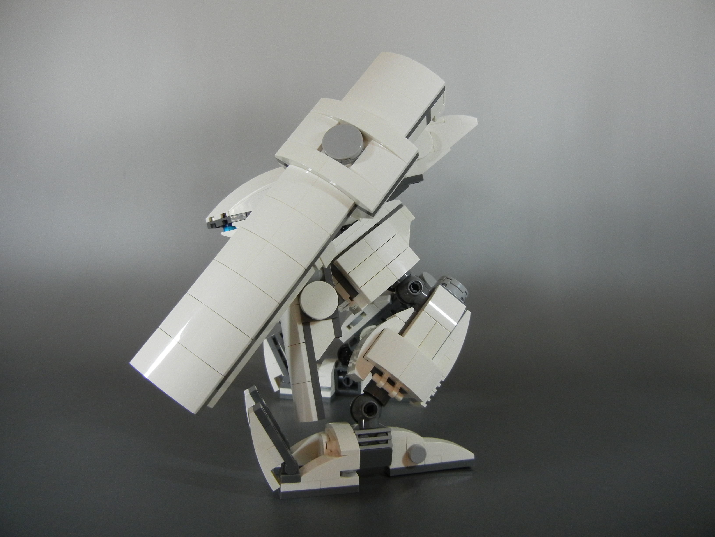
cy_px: 268
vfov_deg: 46.8
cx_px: 358
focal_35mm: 30
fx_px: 620
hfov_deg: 60.0
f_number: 3.5
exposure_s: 1/97
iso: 400
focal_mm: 5.4
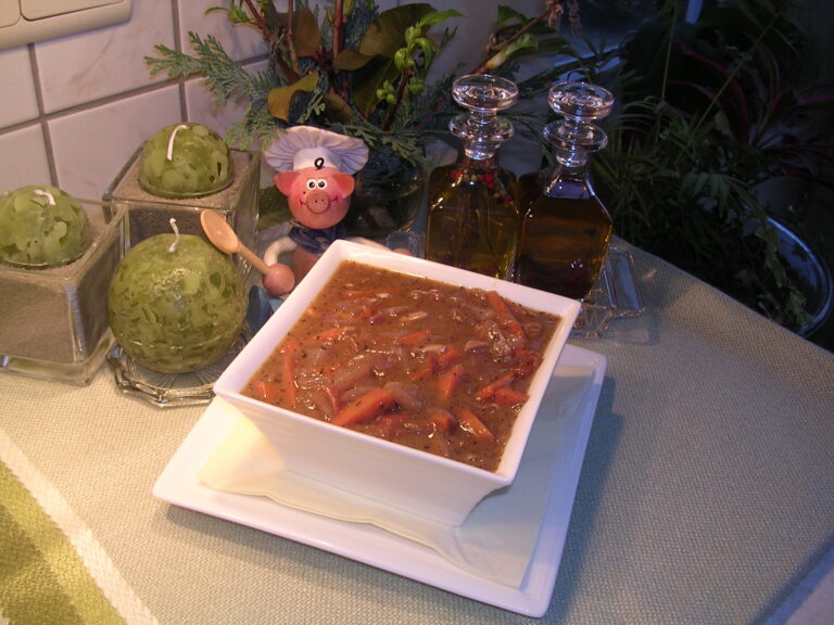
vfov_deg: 37.7
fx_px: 916
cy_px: 312
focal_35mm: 38
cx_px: 417
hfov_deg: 49.0
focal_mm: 5.8
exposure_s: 1/30
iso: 100
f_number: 2.8
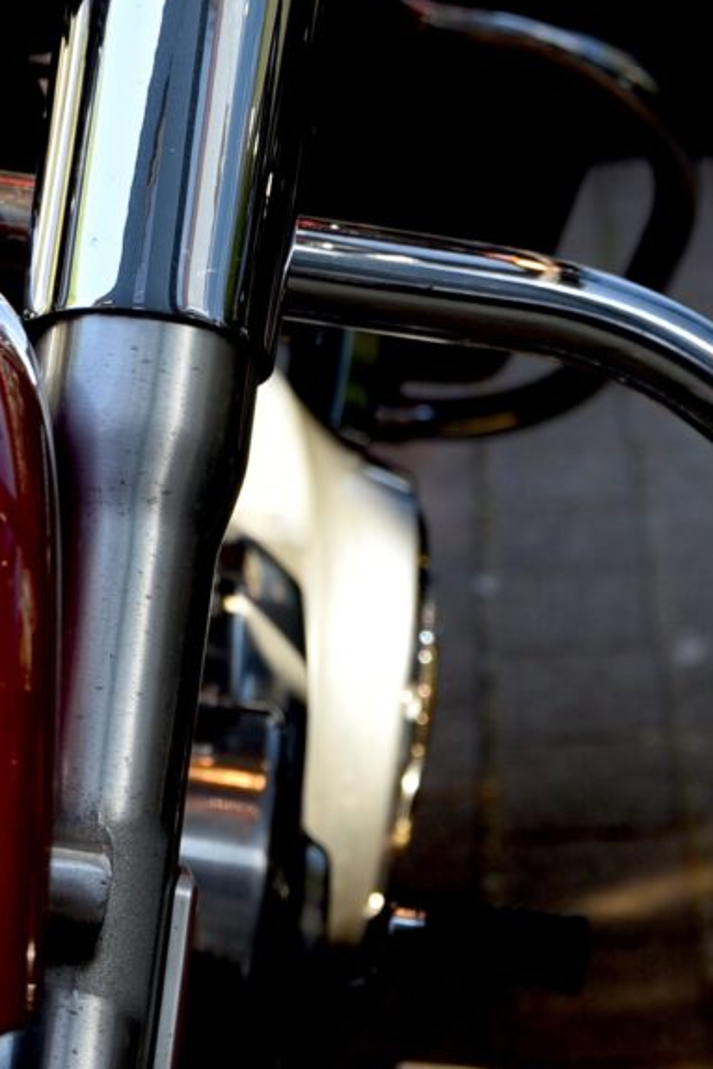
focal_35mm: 223
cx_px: -94
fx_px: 6620
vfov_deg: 9.2
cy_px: 67
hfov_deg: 6.1
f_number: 4.5
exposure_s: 1/80
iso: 100
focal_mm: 50
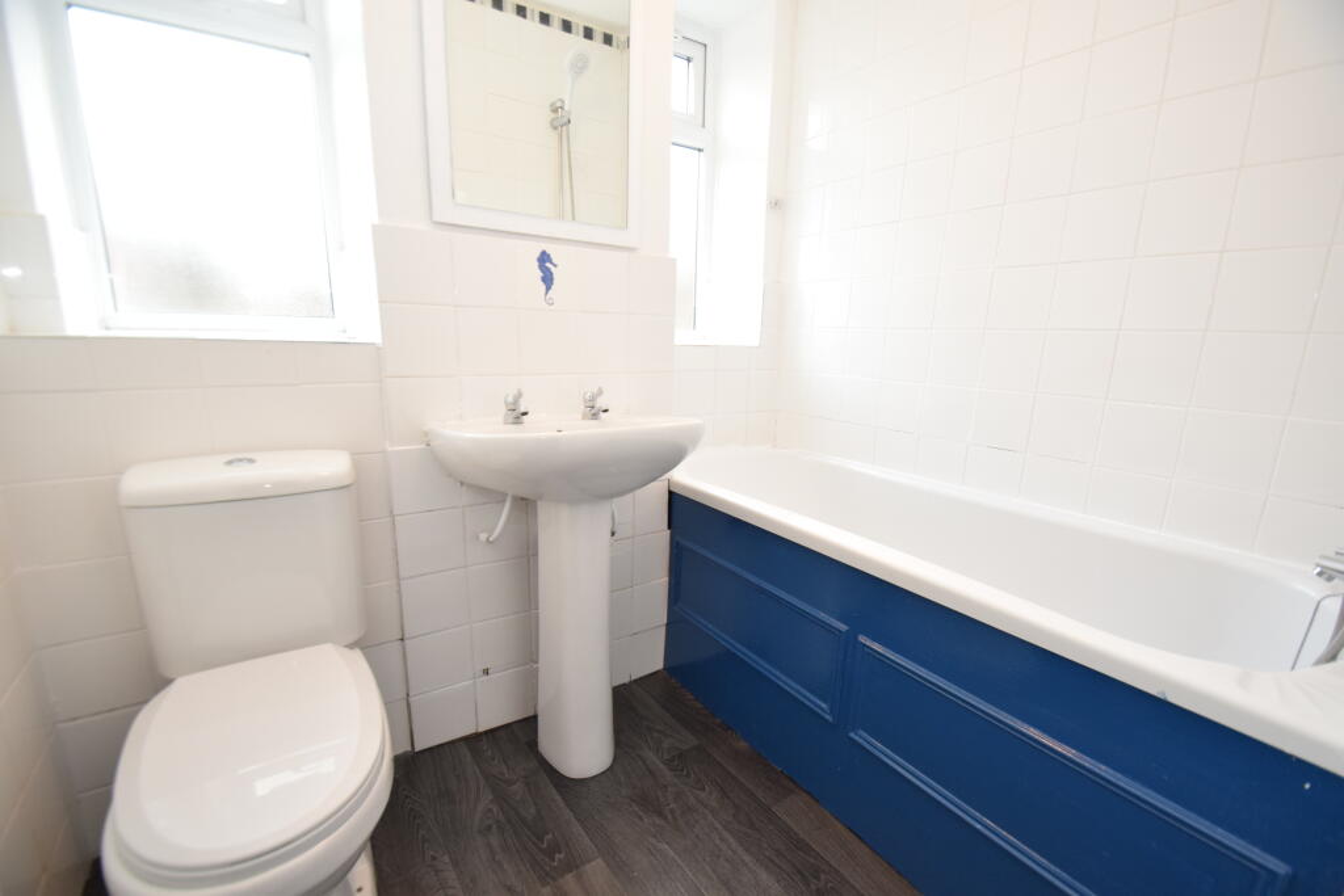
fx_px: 560
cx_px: 672
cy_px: 448
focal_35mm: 15
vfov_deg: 77.3
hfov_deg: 100.4
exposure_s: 1/80
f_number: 4.5
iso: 800
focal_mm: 10
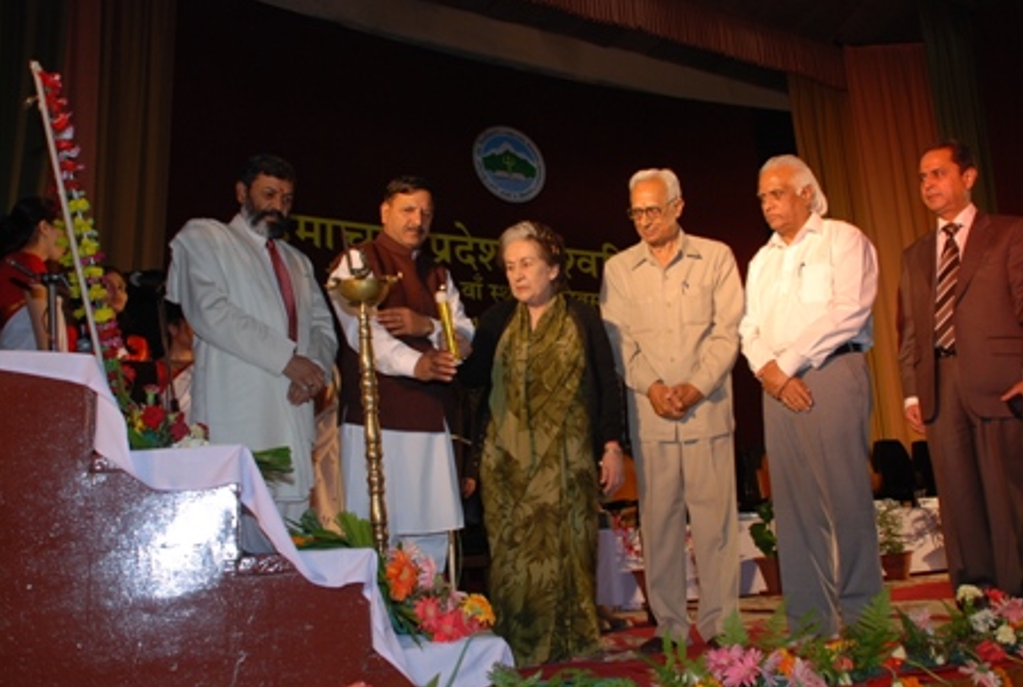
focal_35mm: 32
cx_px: 537
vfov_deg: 41.3
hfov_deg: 58.6
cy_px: 362
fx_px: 911
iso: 200
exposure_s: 1/60
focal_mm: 20
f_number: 4
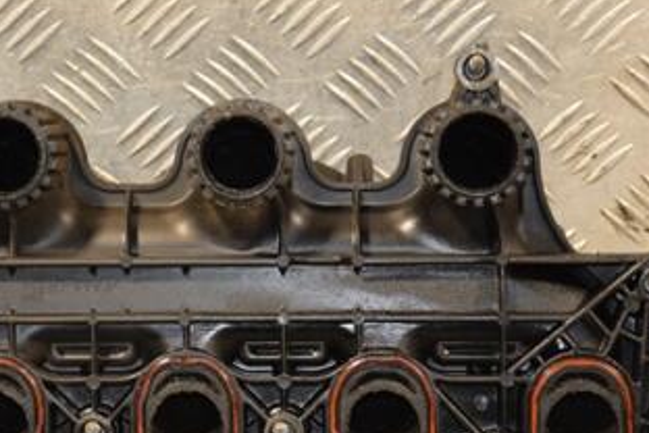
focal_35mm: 150
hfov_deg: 13.7
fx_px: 2704
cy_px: 225
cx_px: 208
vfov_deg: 9.1
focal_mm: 52
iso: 800
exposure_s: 1/80
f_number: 5
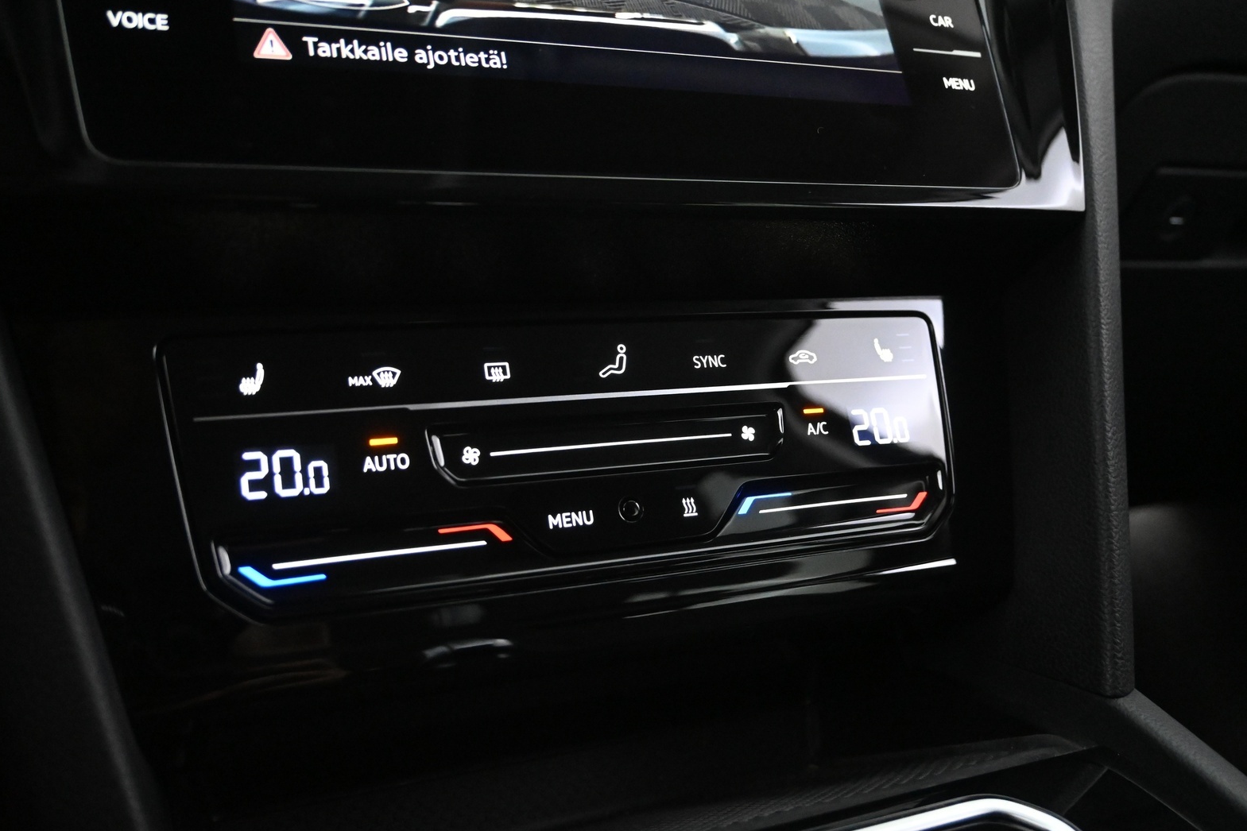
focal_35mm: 33
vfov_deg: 40.5
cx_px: 637
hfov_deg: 57.9
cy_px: 423
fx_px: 1126
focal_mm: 21
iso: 6400
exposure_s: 1/40
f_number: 4
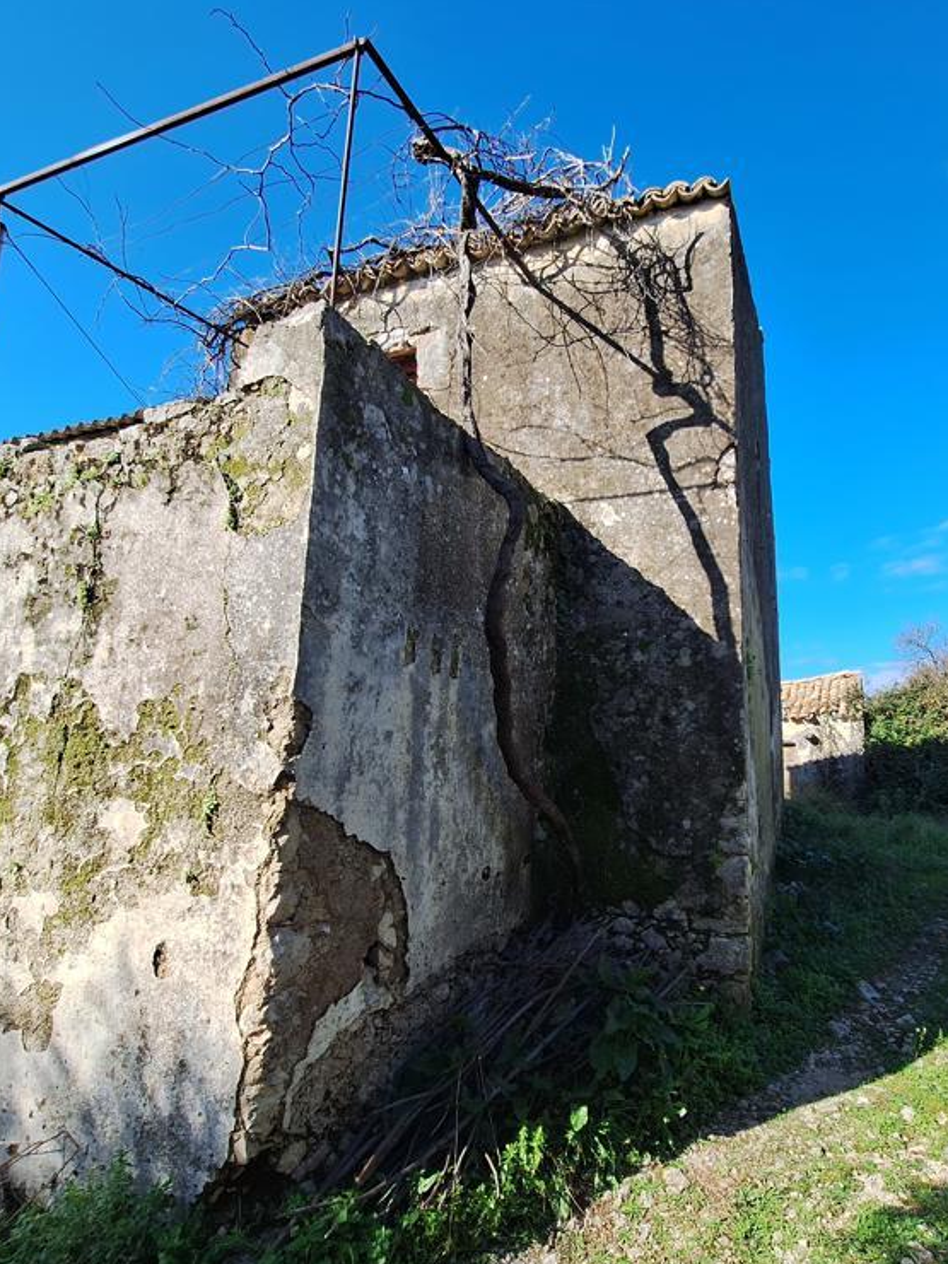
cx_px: 584
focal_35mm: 18
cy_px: 649
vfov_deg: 87.7
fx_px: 657
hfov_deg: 70.6
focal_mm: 1.74
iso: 40
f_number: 2.2
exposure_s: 1/942
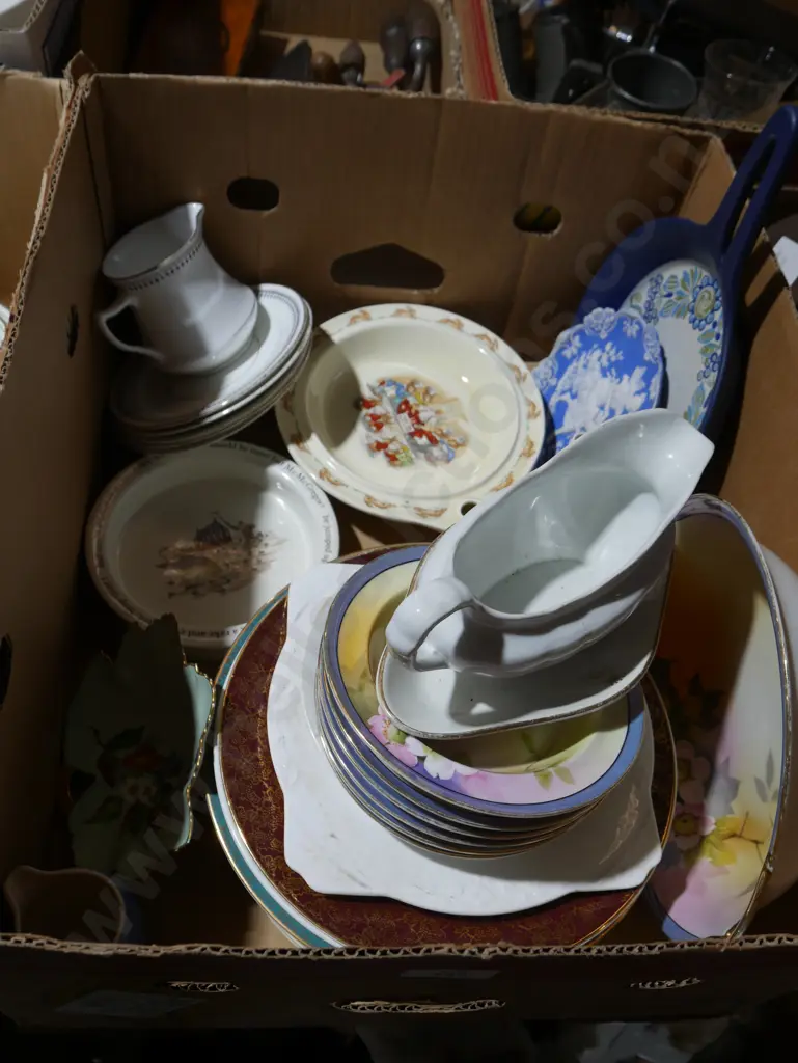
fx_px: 1044
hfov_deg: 41.8
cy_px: 532
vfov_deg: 53.9
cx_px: 399
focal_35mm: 34
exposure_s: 1/60
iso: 250
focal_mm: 17
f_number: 5
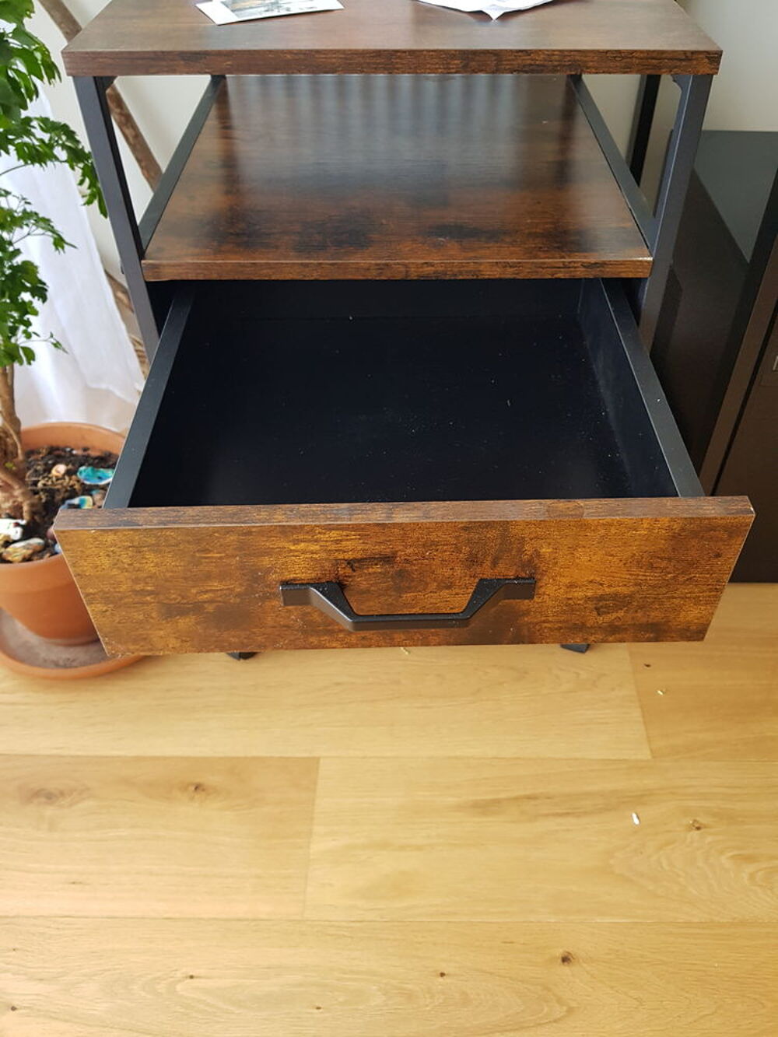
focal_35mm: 26
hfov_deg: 53.1
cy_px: 518
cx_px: 389
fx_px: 779
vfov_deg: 67.3
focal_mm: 4.2
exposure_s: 1/50
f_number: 1.7
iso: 125
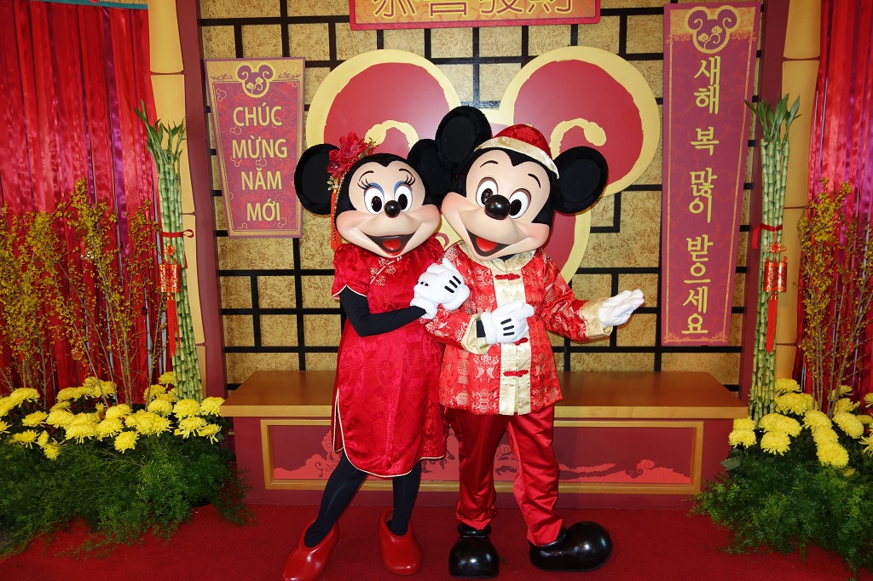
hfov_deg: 65.5
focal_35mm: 28
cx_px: 436
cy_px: 290
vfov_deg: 46.4
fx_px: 679
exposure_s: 1/250
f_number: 1.8
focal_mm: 10.4
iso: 125
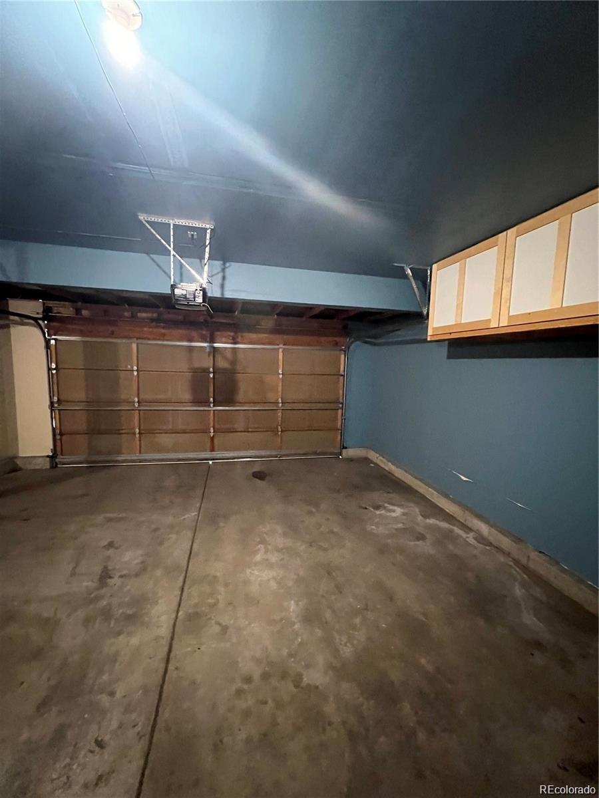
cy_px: 399
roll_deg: +0.2
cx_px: 300
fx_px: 300
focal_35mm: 13
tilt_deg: -7.0
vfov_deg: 106.2
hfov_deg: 89.9
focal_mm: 1.57
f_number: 1.8
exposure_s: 1/30
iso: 1250
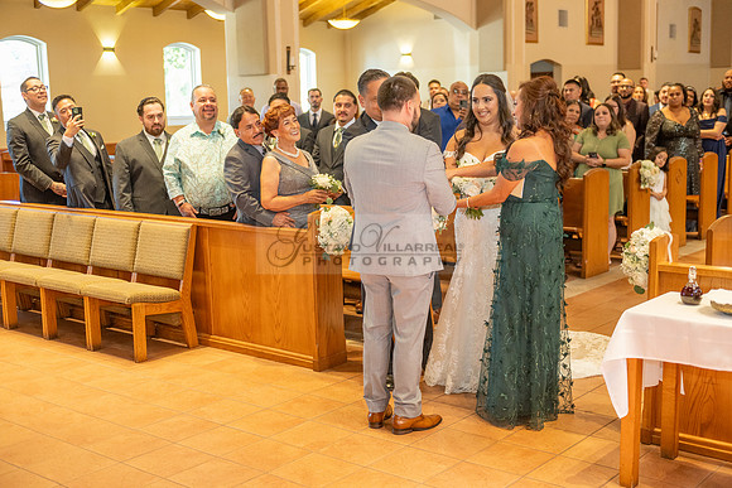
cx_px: 366
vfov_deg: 29.9
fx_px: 915
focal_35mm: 45
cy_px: 244
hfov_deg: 43.6
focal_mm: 45
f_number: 2.8
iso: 1600
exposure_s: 1/160
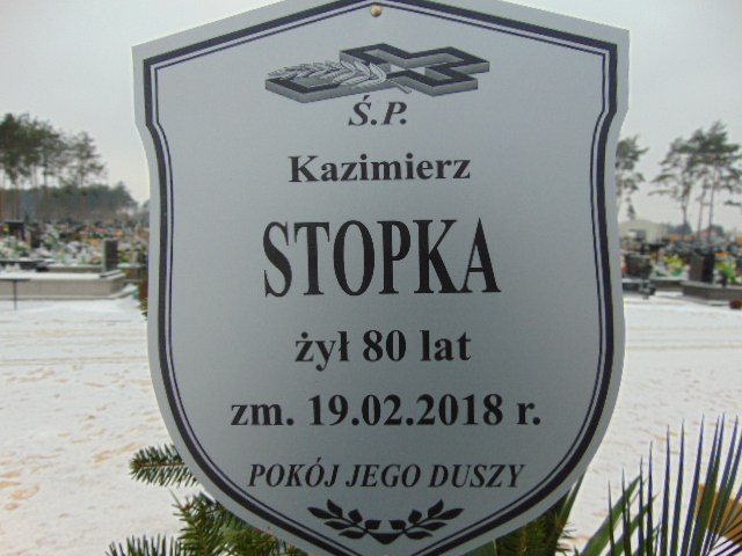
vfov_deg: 54.9
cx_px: 371
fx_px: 536
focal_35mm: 25
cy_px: 278
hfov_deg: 69.4
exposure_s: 1/500
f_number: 3
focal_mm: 4.5
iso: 80
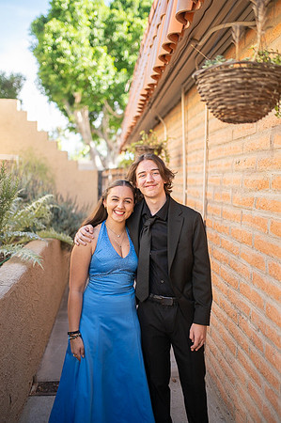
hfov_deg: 37.8
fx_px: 411
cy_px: 212
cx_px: 140
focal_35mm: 35
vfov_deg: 54.5
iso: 400
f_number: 1.4
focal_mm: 35
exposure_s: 1/3200
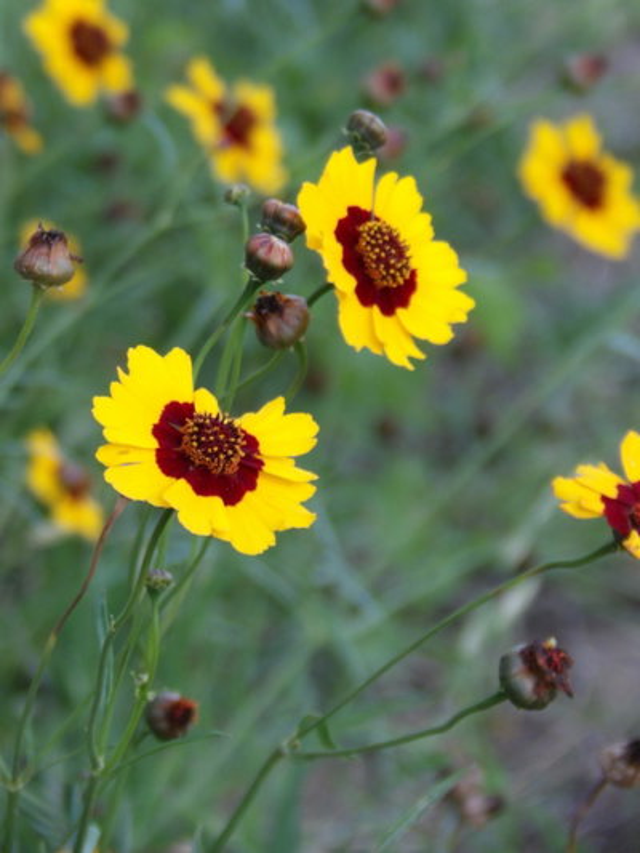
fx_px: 5199
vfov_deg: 9.4
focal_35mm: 211
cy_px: 426
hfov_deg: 7.0
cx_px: 320
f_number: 4.8
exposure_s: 1/26
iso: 303
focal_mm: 37.9
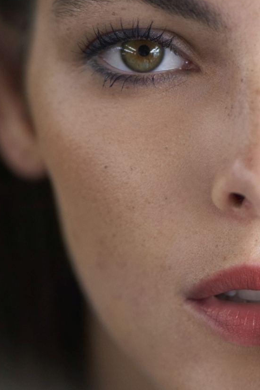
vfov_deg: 7.4
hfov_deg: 4.9
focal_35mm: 278
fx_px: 3010
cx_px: 256
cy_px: 176
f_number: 2.8
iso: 800
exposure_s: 1/500
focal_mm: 128
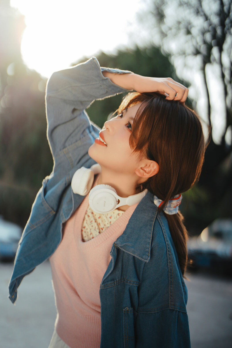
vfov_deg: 39.6
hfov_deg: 27.0
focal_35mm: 50
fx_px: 483
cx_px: 116
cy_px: 174
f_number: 1.2
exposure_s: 1/6400
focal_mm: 50
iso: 400
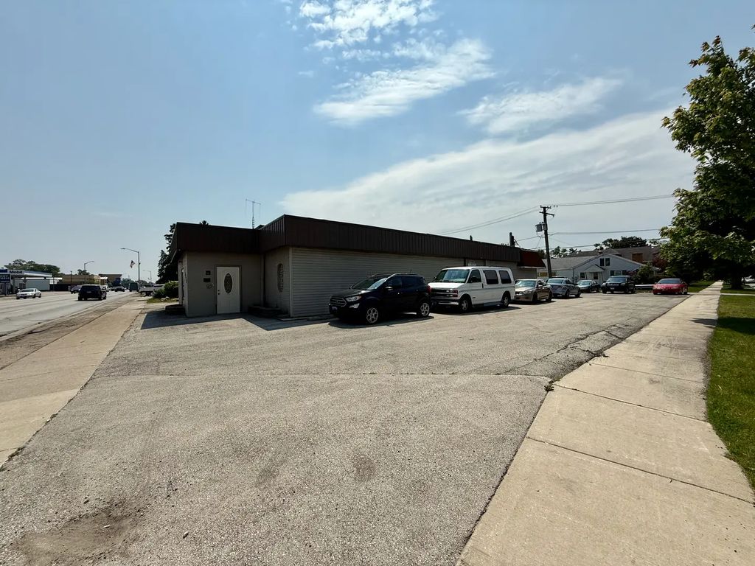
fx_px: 305
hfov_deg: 102.1
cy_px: 283
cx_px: 378
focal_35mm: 14
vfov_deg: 85.7
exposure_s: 1/5155
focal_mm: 2.22
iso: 50
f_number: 2.2
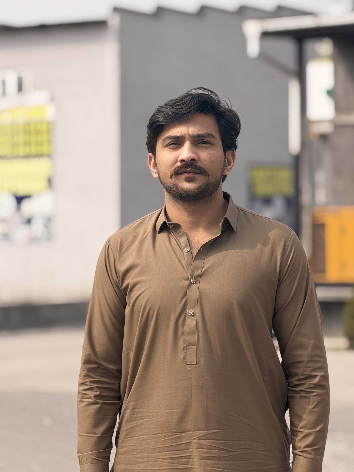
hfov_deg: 11.7
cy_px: 280
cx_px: 209
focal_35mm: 127
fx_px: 1732
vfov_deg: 15.5
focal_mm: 16.89
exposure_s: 1/638
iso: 32
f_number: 2.8
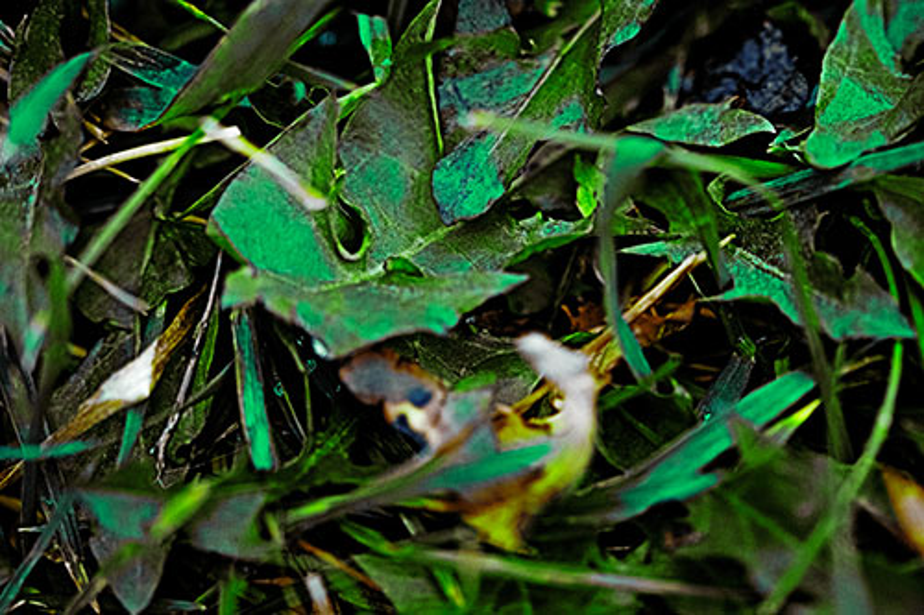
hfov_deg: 9.8
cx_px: 462
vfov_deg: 6.5
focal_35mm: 210
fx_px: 5388
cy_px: 308
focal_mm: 210
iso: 1250
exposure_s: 1/1000
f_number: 6.7
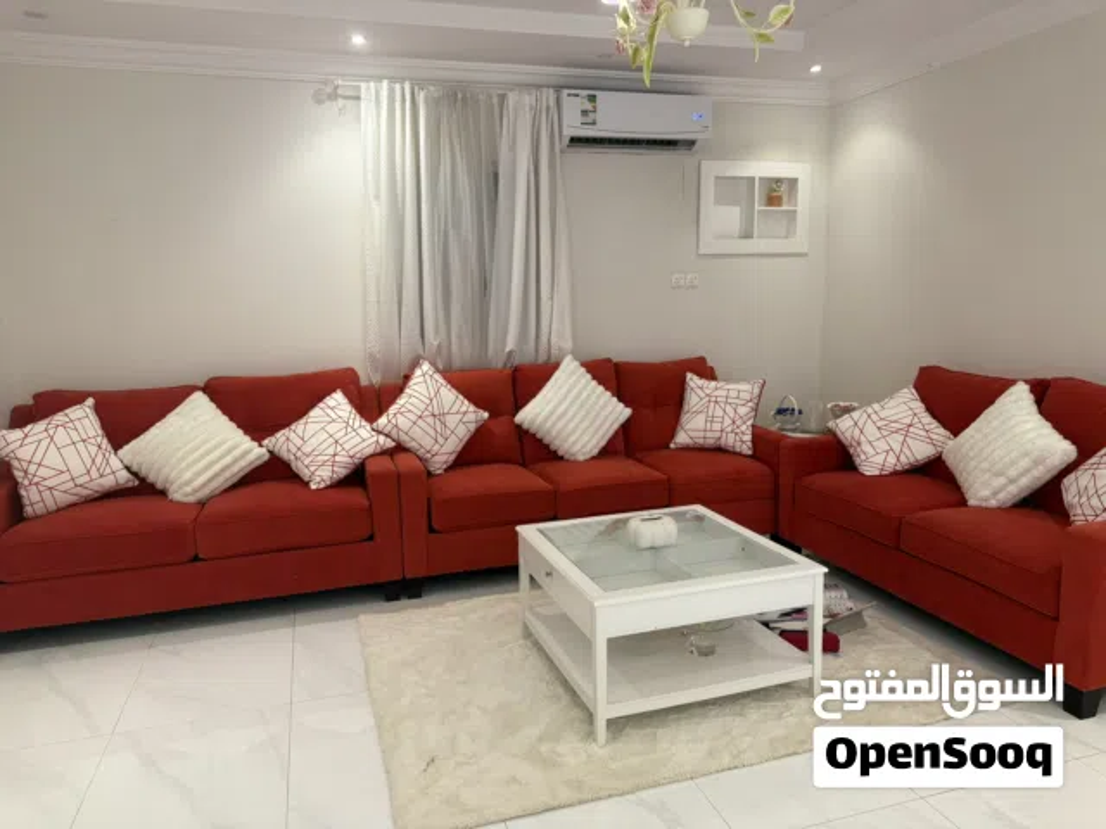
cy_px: 414
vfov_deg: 56.8
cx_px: 553
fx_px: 767
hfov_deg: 71.6
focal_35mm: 24
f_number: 1.78
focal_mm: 6.76
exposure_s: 1/60
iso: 200
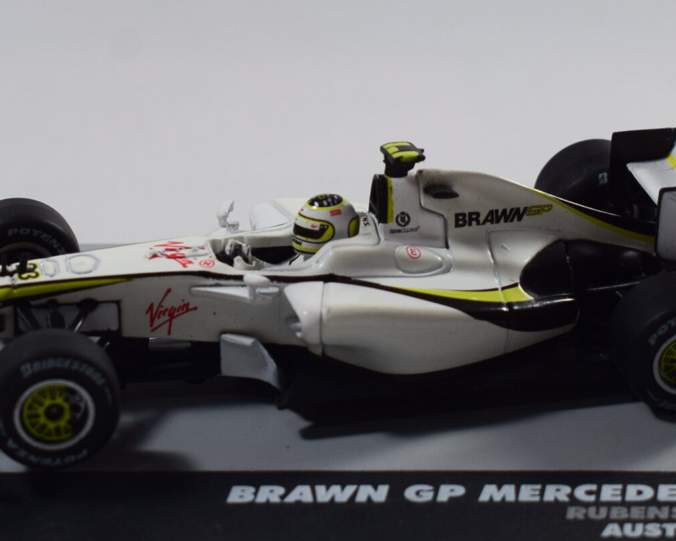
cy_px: 191
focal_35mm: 129
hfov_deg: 14.9
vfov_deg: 12.0
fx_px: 2581
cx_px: 284
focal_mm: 36
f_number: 8
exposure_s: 1/60
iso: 400
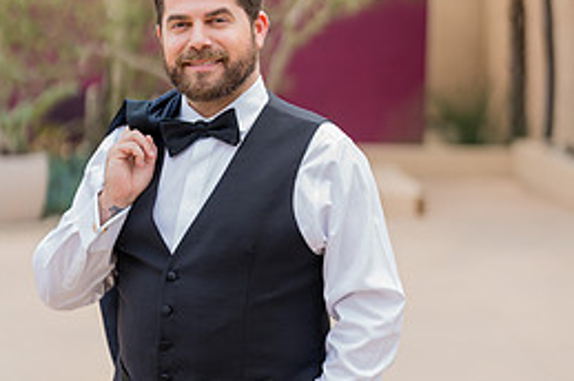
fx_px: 1385
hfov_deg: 23.4
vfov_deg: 15.6
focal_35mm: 87
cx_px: 268
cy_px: 237
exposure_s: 1/6400
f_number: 1.2
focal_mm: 50
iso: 200
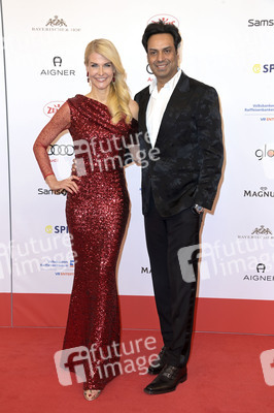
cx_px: 137
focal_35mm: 55
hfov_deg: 24.6
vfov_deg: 36.3
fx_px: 629
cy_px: 206
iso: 400
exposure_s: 1/250
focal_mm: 55
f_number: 6.3
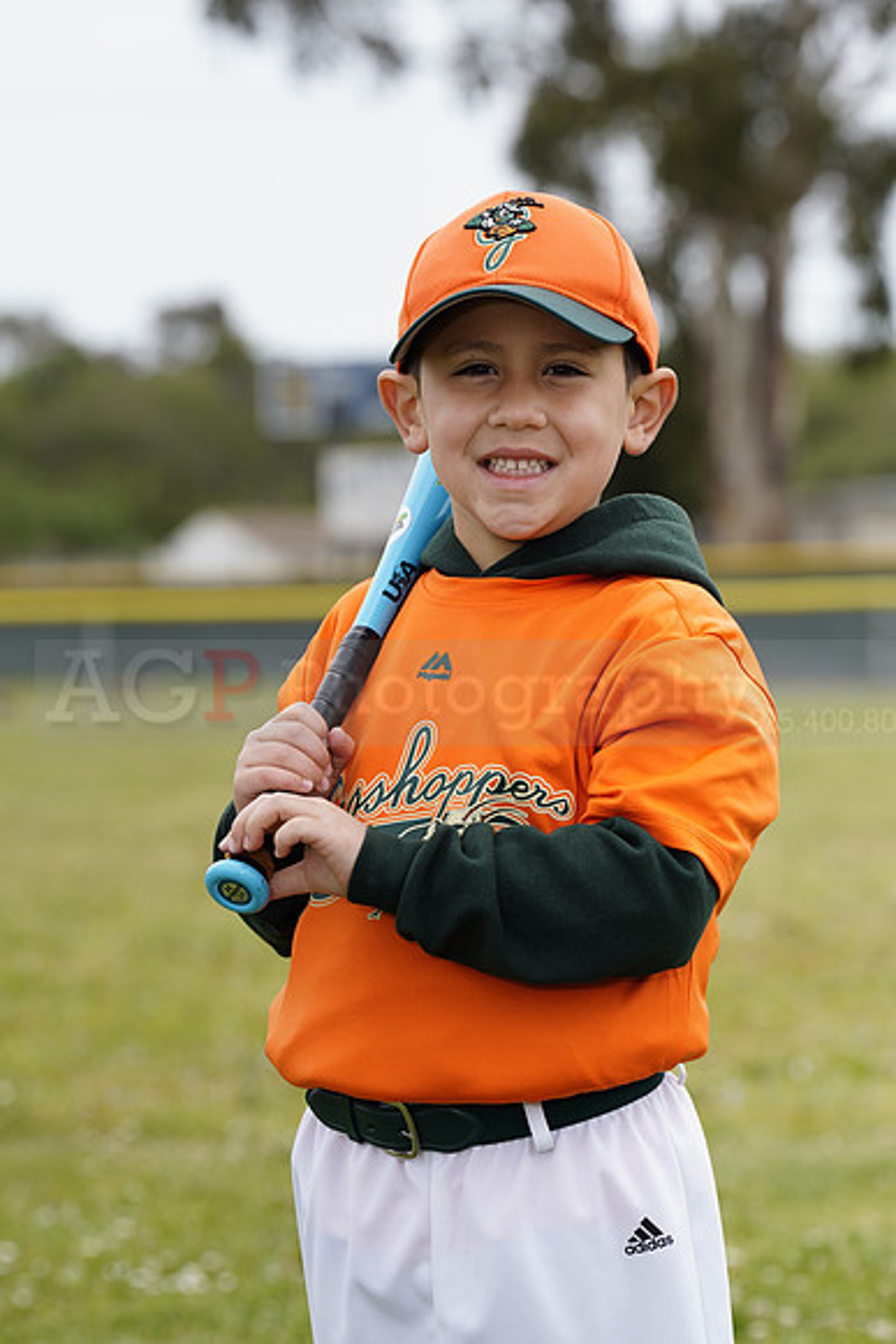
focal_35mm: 171
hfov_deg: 8.0
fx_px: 6380
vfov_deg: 12.0
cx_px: 448
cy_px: 672
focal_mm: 171
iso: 100
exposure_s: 1/250
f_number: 7.1
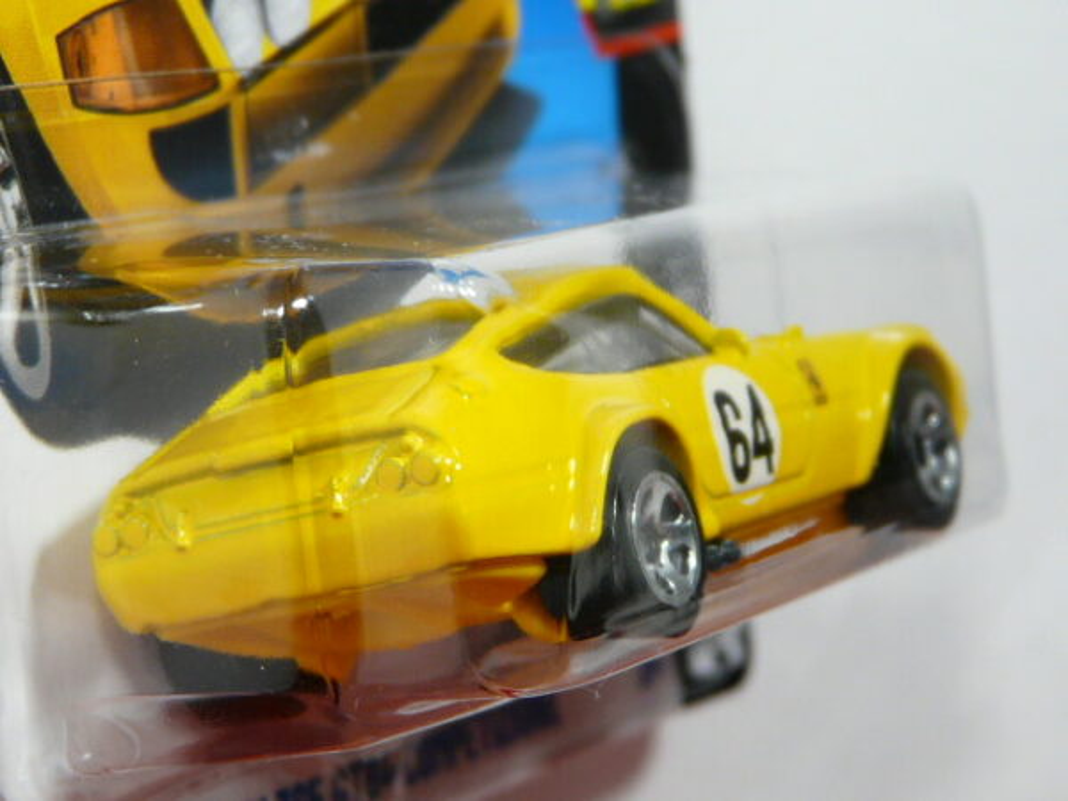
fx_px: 3795
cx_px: 534
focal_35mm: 123
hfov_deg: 16.0
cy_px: 400
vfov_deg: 12.0
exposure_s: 1/50
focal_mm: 12.6
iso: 125
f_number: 3.2
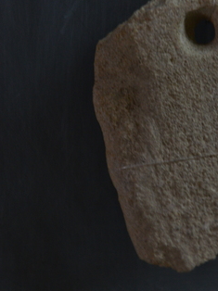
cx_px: 187
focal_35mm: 564
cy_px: 154
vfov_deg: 3.5
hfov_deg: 2.6
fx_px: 4742
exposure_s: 1/25
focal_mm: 185
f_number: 6.3
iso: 1000
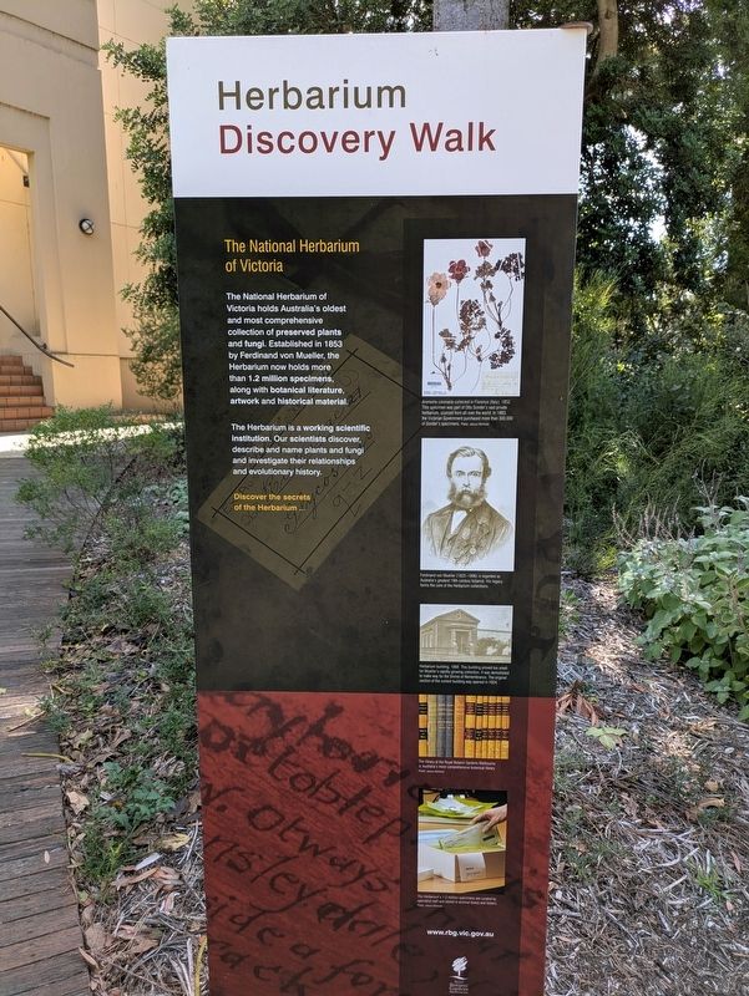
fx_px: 720
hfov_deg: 54.9
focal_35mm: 25
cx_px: 374
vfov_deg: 69.4
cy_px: 498
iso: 45
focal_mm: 5.43
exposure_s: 1/127
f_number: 1.89
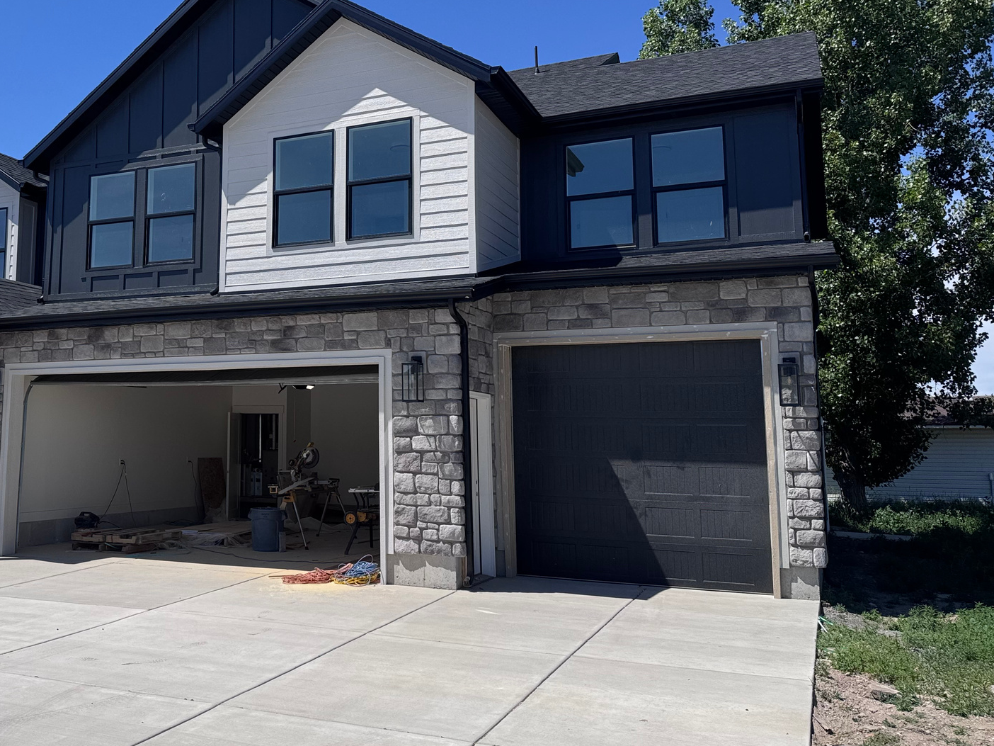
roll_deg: -0.6
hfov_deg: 50.9
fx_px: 1005
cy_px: 298
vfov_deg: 40.5
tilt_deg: +7.9
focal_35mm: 35
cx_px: 275
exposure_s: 1/6410
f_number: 1.78
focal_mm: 6.76
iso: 80
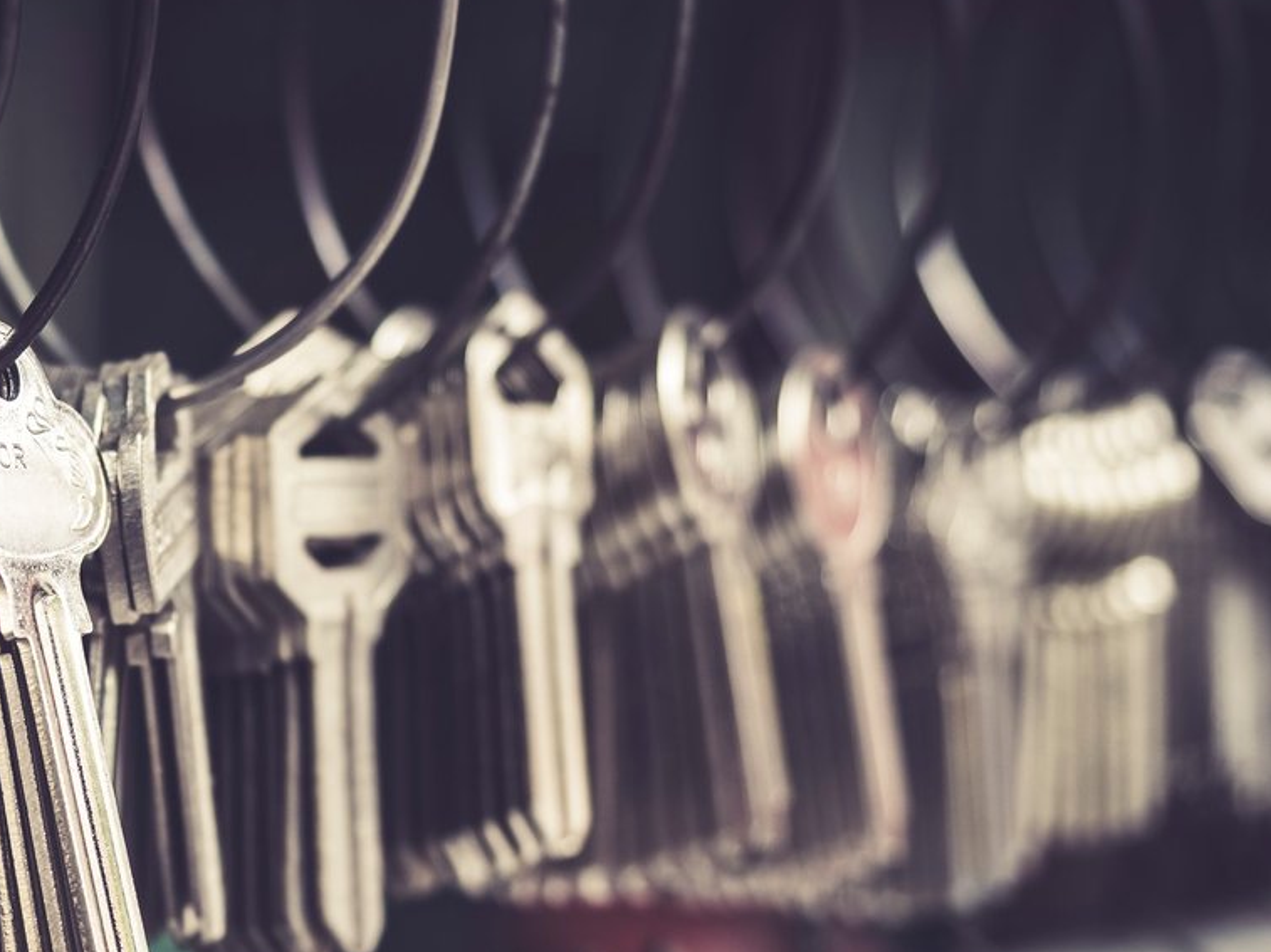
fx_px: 3376
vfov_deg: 16.0
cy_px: 653
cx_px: 311
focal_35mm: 92
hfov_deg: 21.1
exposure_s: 1/250
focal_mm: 29
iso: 200
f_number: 2.8
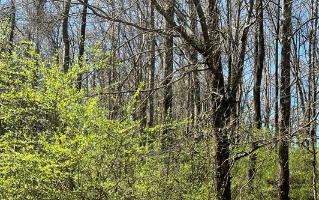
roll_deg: -1.5
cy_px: 154
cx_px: 287
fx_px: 461
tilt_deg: +7.0
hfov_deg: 35.9
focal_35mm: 53
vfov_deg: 24.1
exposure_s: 1/1058
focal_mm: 5.7
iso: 50
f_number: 1.5
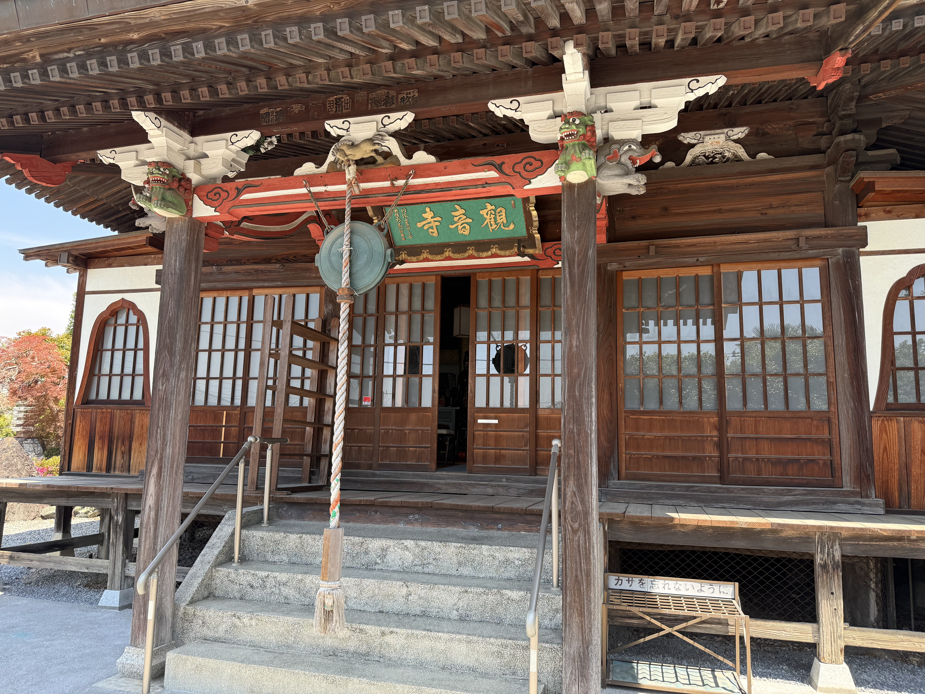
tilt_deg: +8.6
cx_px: 462
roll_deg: -1.4
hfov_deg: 71.6
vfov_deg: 56.8
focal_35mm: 24
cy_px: 347
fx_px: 641
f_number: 1.78
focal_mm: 6.76
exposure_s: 1/622
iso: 100
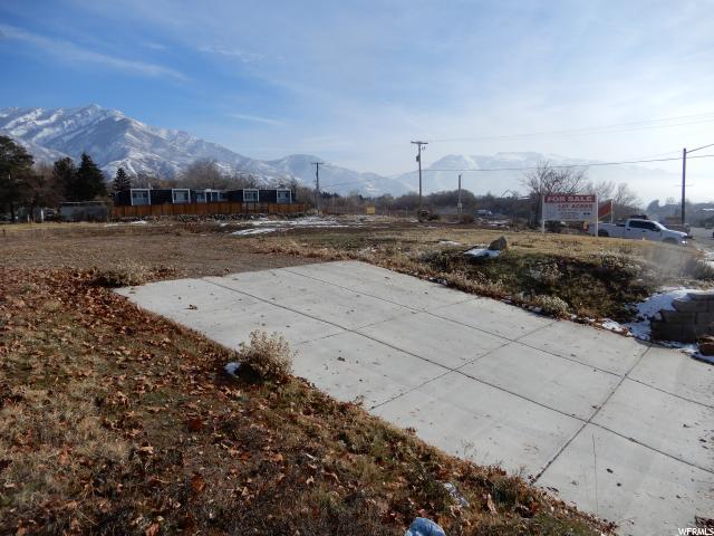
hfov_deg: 71.6
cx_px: 357
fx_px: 495
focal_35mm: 24
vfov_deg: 56.8
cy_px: 268
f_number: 3.4
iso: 80
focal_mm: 4.3
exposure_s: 1/1600
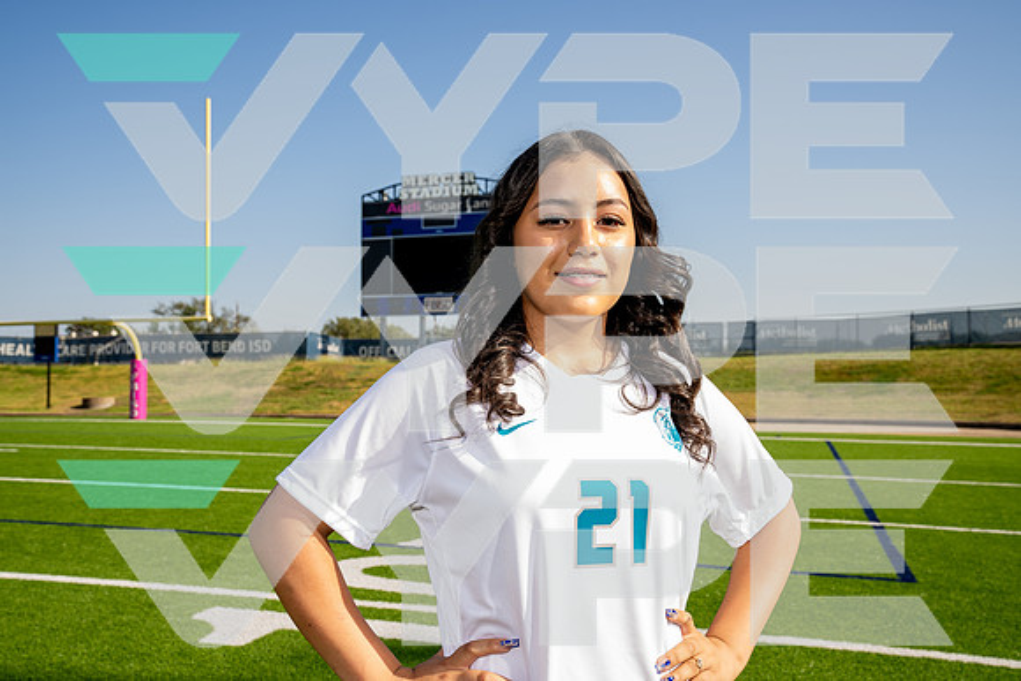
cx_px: 510
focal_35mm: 34
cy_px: 340
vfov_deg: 38.9
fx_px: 964
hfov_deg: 55.8
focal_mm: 34
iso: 50
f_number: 7.1
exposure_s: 1/125
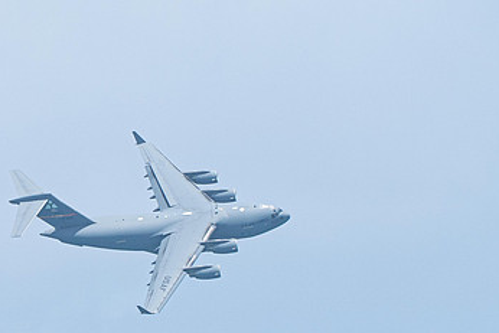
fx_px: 18317
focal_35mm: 1321
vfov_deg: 1.0
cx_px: 158
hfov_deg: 1.6
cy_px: 266
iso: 640
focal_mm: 400
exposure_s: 1/1250
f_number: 10
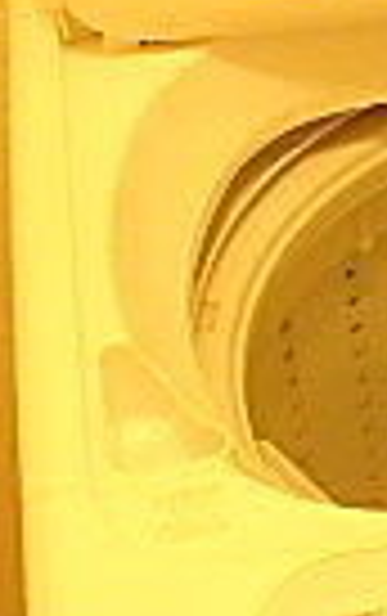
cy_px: -63
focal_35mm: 104
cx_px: 608
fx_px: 1750
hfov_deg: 12.0
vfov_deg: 19.2
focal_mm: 3.7
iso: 800
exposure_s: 1/25
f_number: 3.5
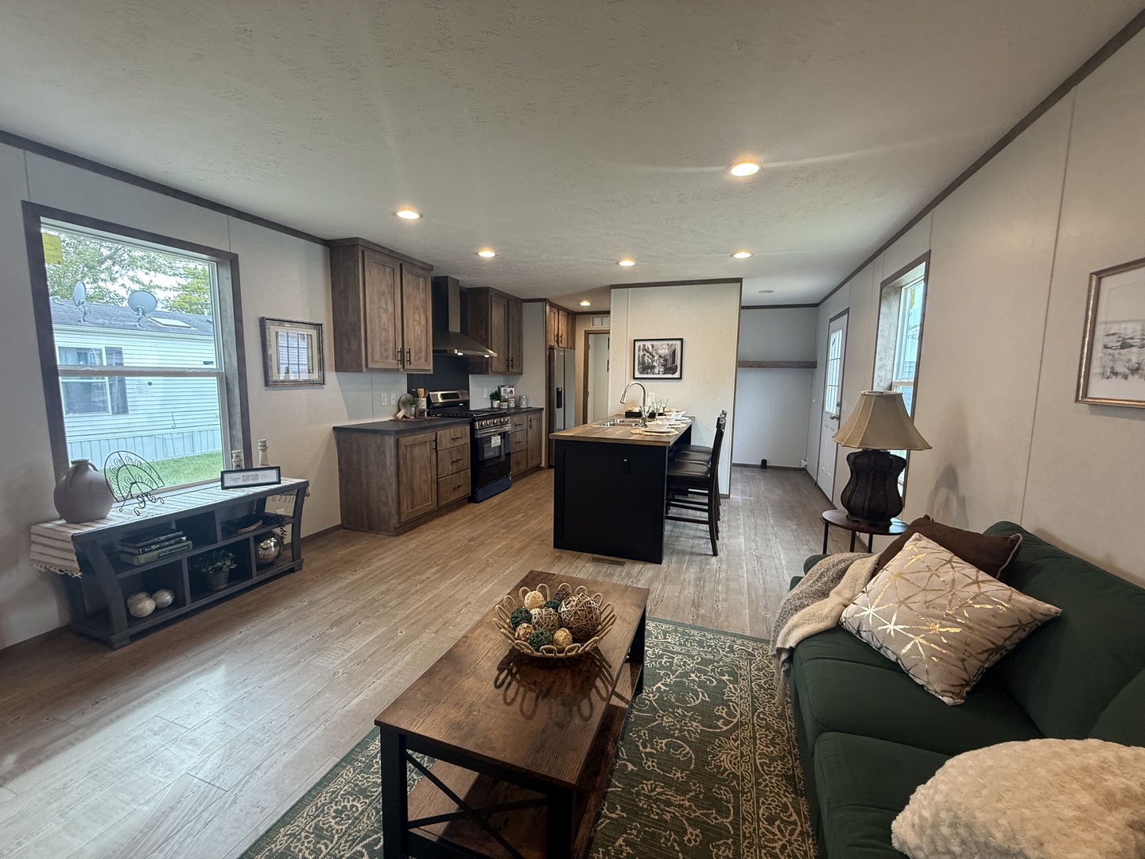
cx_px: 572
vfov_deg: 85.7
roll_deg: -0.6
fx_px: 463
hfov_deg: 102.1
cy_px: 430
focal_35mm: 14
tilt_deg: -6.1
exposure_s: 1/120
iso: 250
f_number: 2.2
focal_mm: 2.22
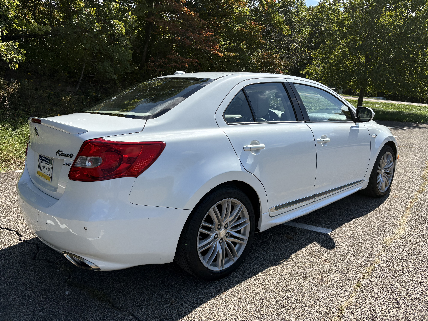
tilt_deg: -12.8
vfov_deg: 53.1
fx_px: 321
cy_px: 160
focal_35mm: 26
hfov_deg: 67.3
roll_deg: +0.1
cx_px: 214
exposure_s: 1/3831
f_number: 1.6
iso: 50
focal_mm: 5.96
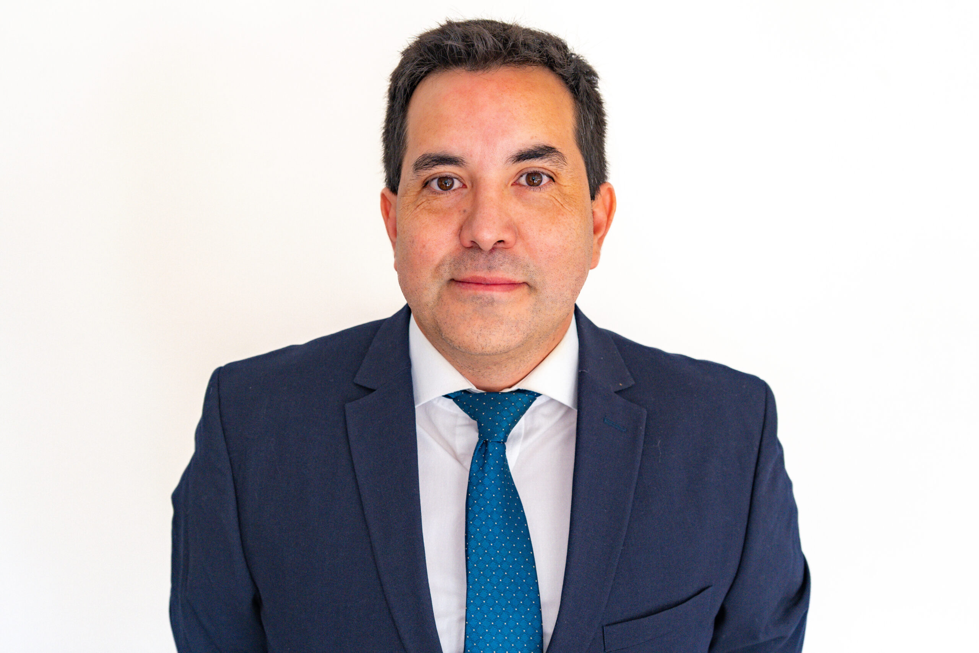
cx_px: 490
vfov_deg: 32.6
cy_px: 326
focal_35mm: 41
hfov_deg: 47.4
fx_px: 1115
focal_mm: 41
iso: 640
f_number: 4.5
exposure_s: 1/160
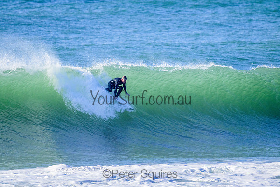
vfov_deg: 1.7
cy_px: 94
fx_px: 6223
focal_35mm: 800
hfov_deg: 2.6
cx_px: 140
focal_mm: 800
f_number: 11
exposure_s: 1/2000
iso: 2800
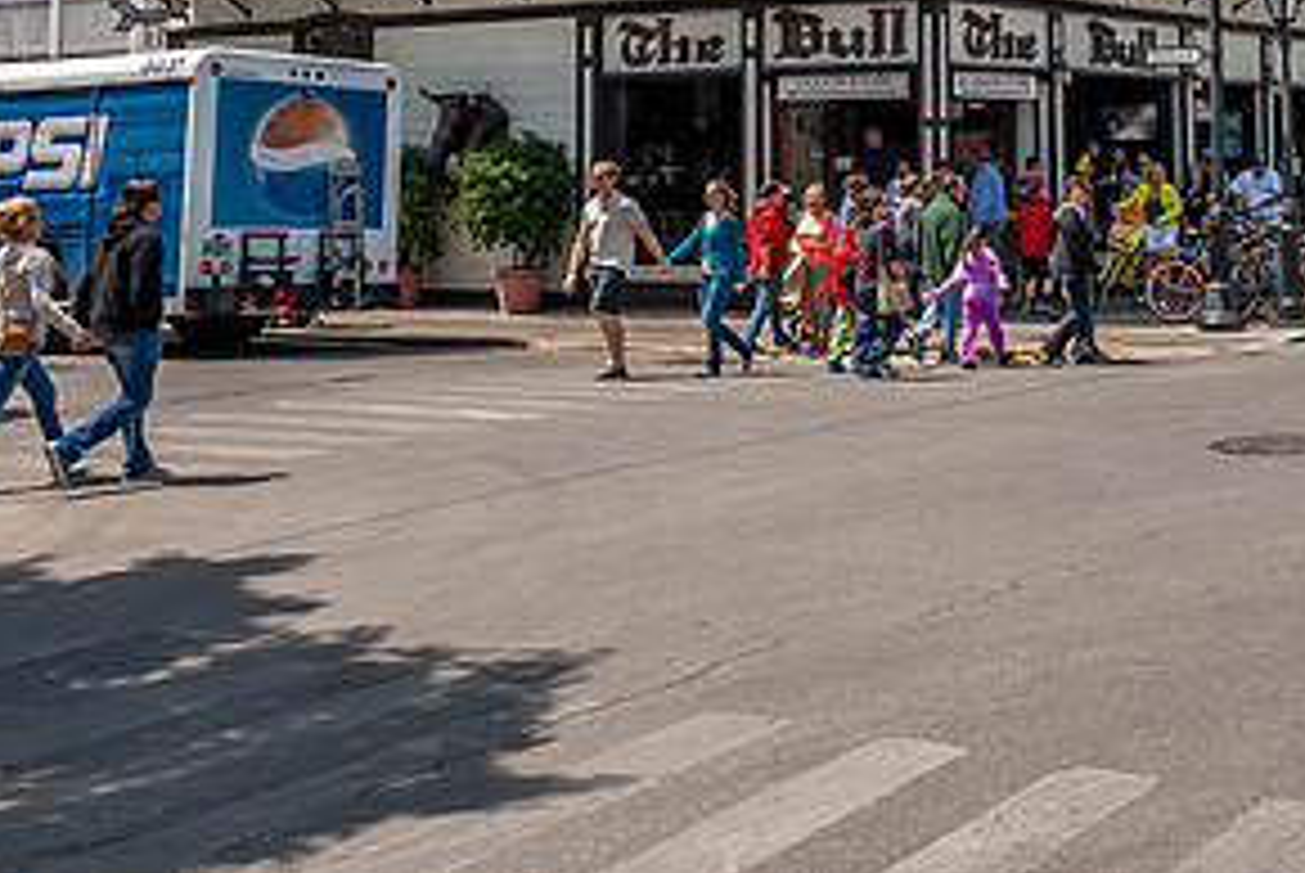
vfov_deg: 24.1
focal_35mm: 54
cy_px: 14
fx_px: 1959
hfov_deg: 34.4
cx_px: 1215
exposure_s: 1/160
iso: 100
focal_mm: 18
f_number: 6.3
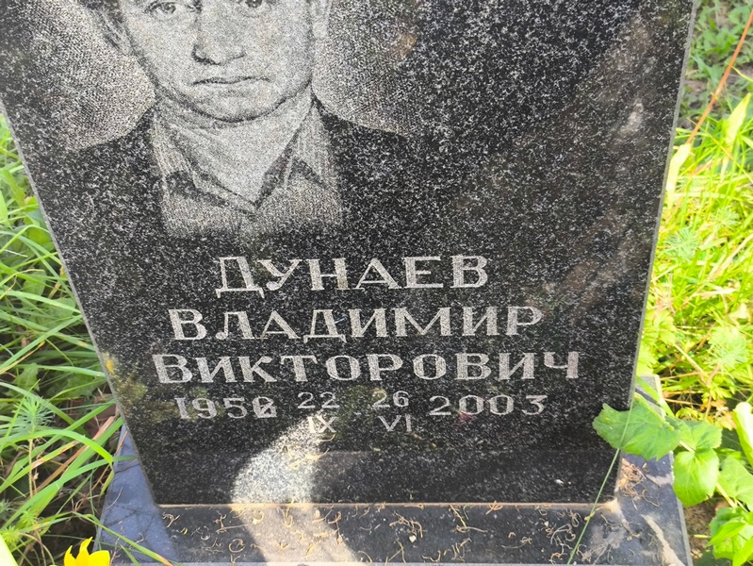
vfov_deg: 29.1
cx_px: 376
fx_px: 1088
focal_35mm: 50
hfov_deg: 38.2
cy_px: 283
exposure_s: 1/144
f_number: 1.7
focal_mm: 4.71
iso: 50
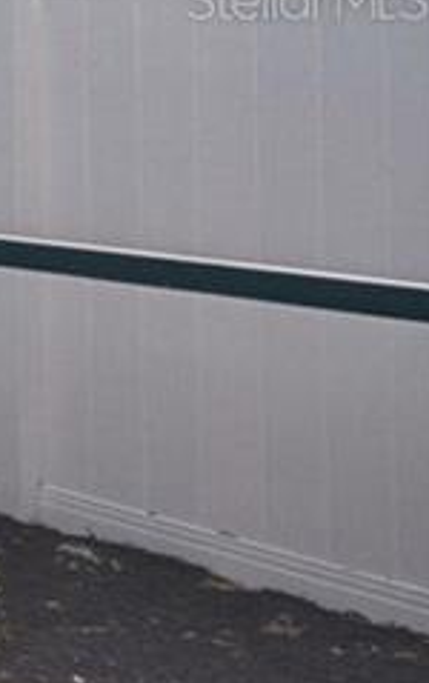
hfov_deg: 6.0
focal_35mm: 109
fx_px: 2033
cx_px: -1848
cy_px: -3
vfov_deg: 18.6
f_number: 13
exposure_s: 1/50
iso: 64
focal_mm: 16
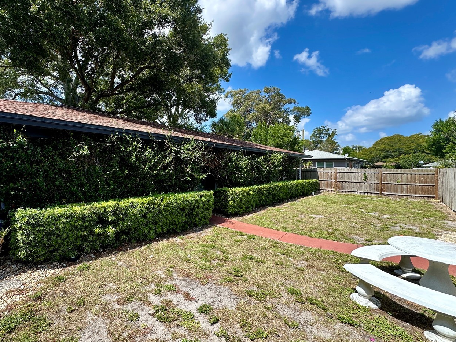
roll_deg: -1.5
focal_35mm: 18
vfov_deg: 71.5
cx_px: 180
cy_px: 161
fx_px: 237
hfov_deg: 86.5
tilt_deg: +1.4
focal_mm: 2.22
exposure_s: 1/754
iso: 40
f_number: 2.2
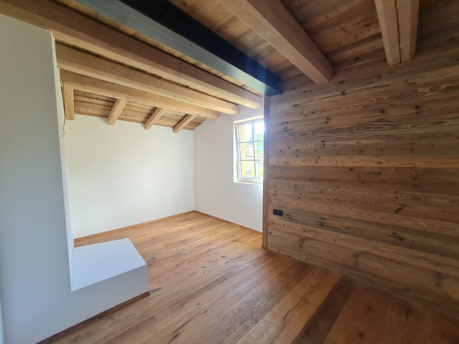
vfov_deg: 89.9
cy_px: 172
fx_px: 172
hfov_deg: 106.2
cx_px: 230
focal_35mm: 13
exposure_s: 1/50
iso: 160
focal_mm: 1.74
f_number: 2.2
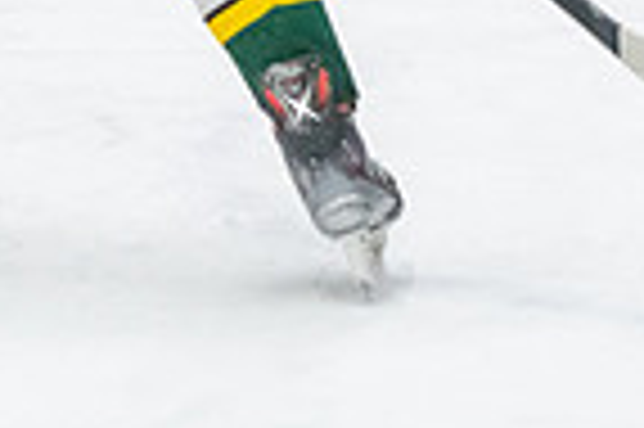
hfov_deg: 4.0
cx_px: 1156
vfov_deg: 2.7
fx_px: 9077
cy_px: -513
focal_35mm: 508
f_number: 2.8
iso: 4000
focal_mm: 112
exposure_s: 1/800
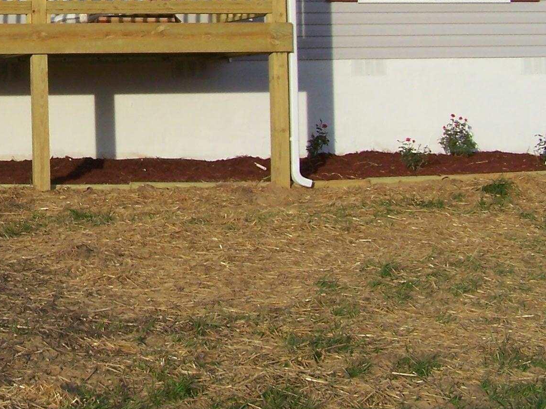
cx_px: -72
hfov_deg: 18.5
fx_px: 1609
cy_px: 6
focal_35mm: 102
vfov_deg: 14.3
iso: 64
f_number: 4
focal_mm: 6.3
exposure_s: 1/400
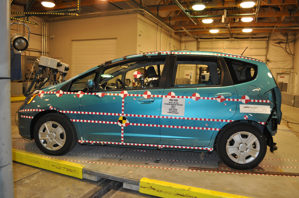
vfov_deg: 47.8
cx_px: 150
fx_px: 224
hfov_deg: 67.4
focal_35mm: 27
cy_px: 99
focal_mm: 18
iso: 800
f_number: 3.5
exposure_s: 1/80
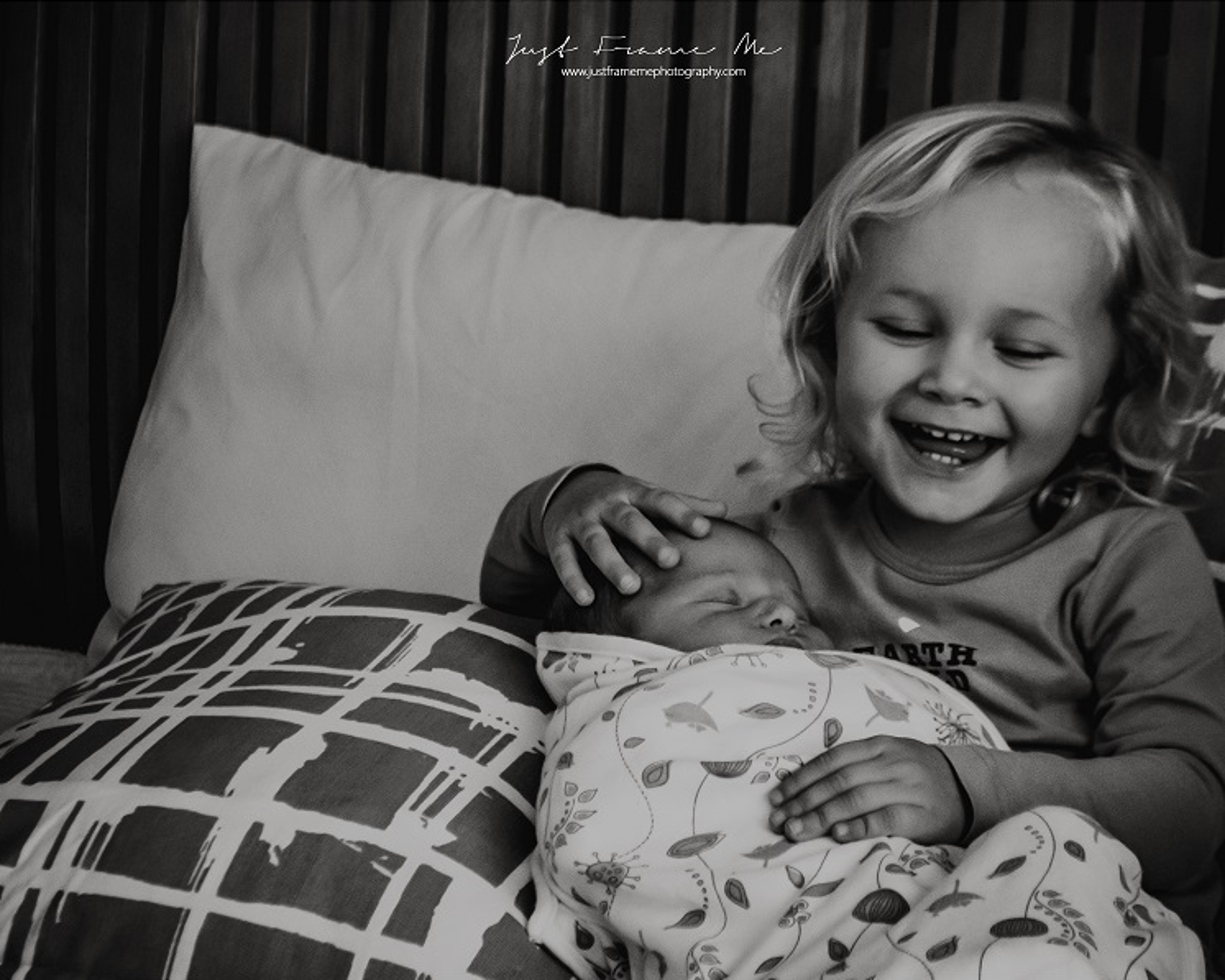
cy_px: 491
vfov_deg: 18.1
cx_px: 731
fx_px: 3082
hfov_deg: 22.4
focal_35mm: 85
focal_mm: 50
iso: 3200
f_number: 5.6
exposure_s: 1/250
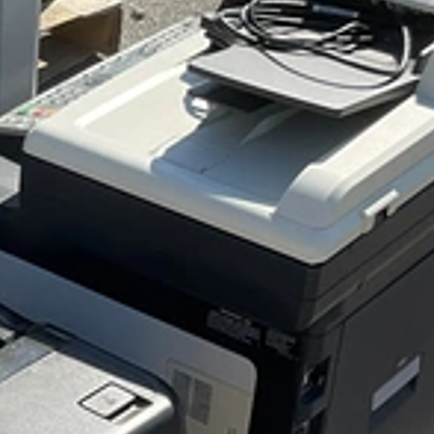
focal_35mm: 131
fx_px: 1858
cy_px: 297
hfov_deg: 12.7
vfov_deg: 13.3
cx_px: -183
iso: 25
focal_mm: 3
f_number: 1.8
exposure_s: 1/1195
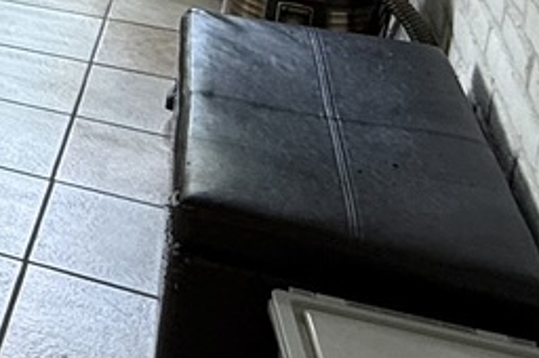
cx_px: -436
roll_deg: -0.8
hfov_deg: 18.9
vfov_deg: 15.1
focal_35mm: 82
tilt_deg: -10.8
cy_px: -219
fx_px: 1226
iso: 125
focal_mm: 2.22
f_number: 2.2
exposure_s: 1/99
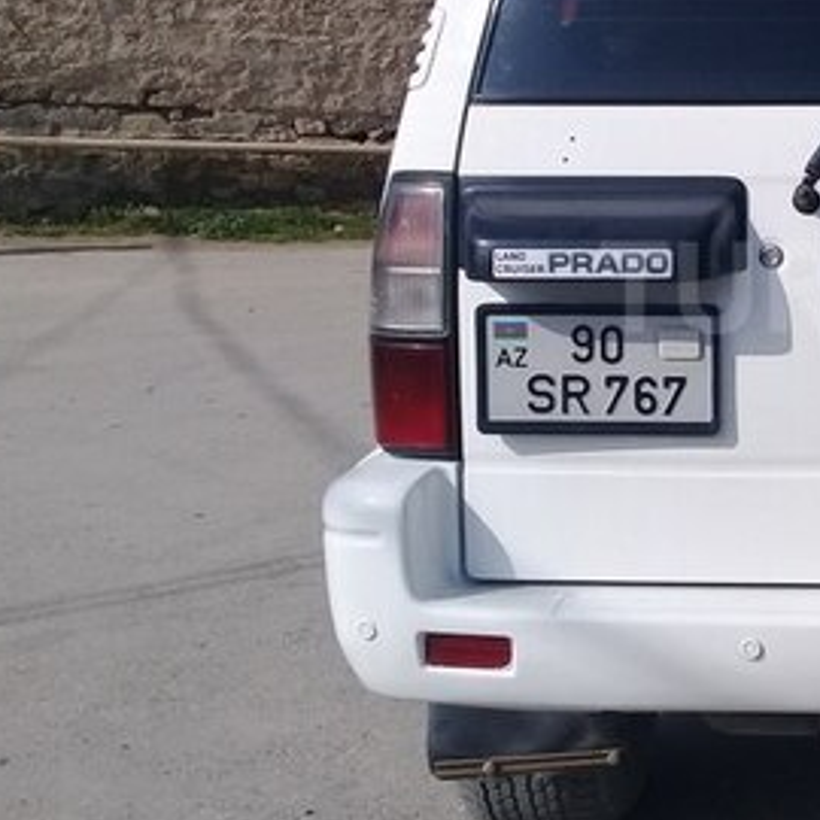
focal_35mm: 67
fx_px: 1796
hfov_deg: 24.0
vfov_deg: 25.6
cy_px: 287
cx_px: 911
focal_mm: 3.3
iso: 50
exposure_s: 1/2273
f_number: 2.2
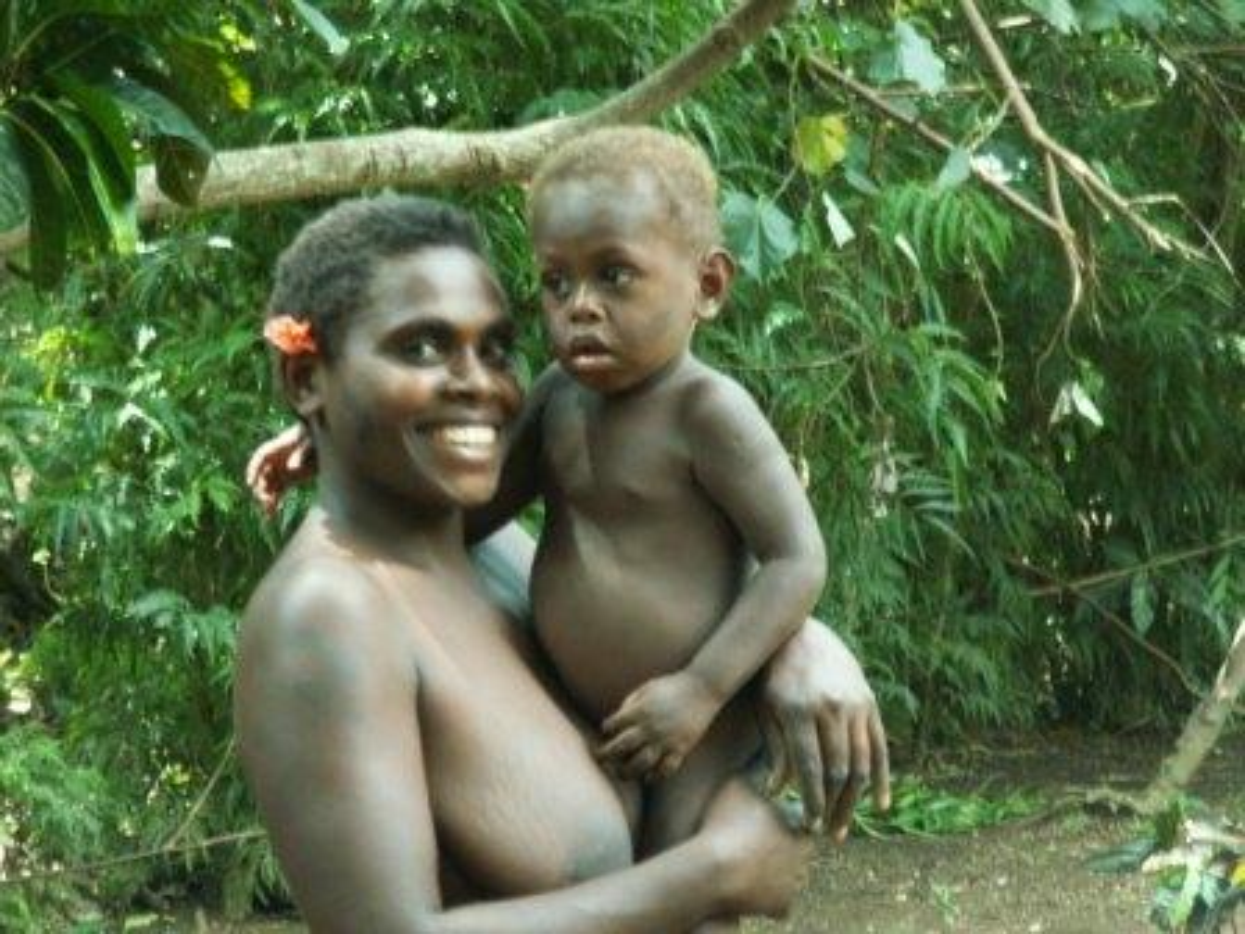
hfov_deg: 12.8
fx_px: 5539
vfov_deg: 9.6
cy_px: 467
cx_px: 622
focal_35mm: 154
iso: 100
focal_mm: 25.26
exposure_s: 1/40
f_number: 4
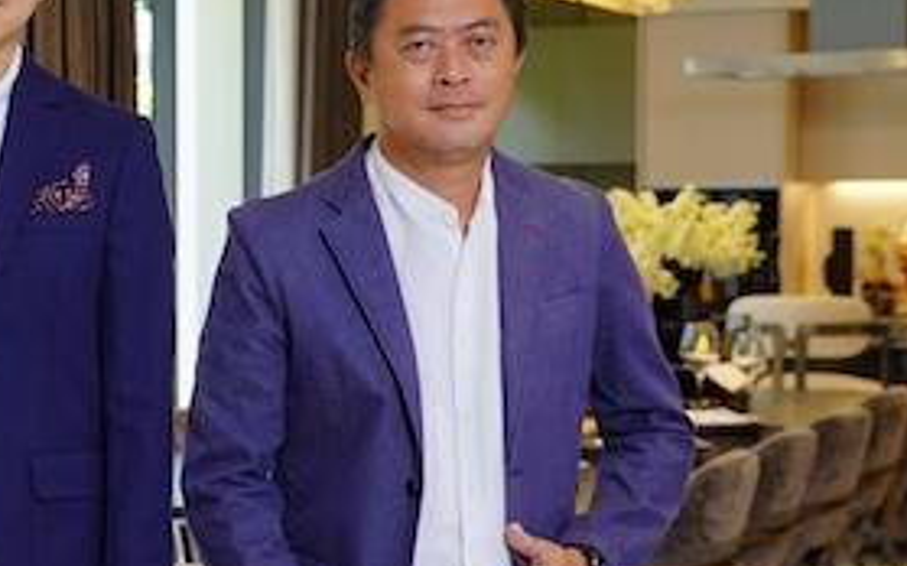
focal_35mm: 114
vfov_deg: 11.4
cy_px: 415
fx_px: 2816
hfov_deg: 17.9
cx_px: 3
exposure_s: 1/125
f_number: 5
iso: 640
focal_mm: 39
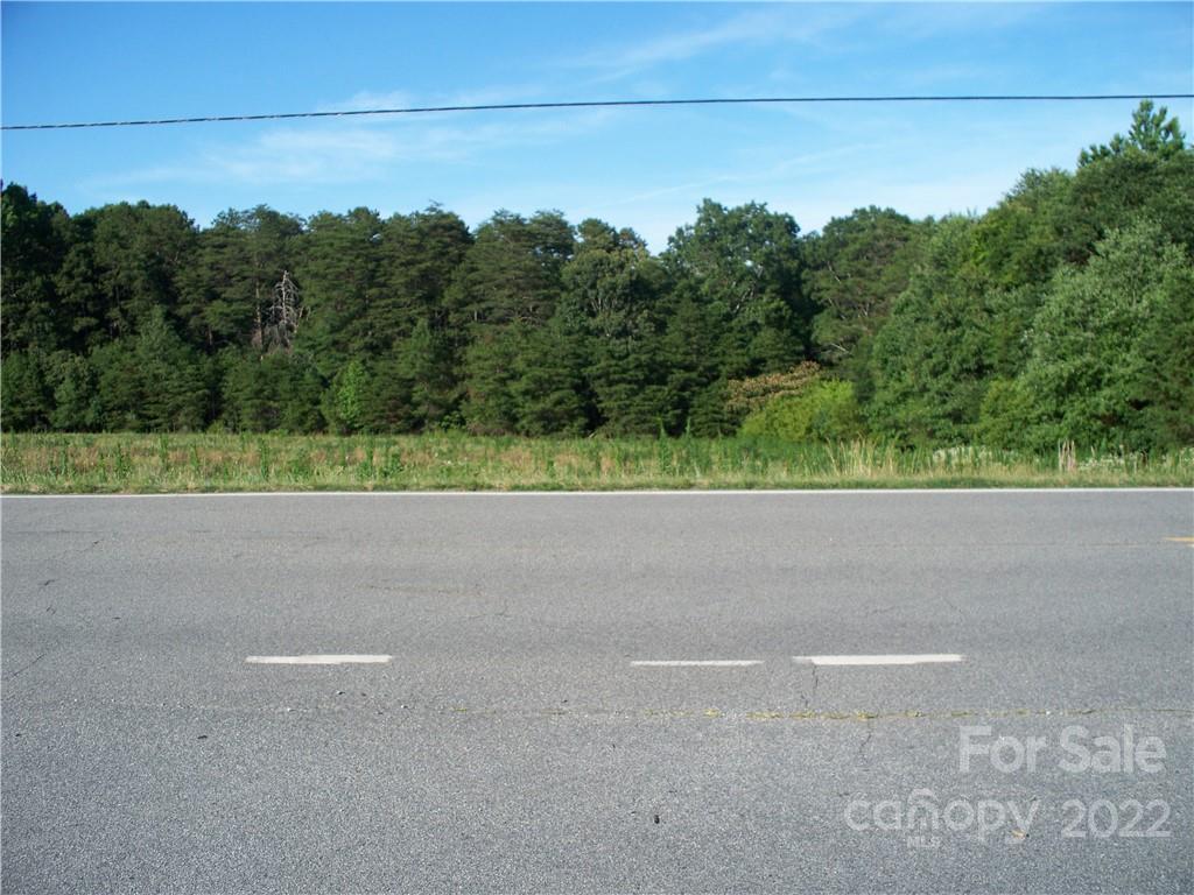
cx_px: 597
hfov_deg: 51.4
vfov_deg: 39.7
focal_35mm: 36
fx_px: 1242
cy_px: 448
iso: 64
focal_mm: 7.54
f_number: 2.8
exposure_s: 1/640
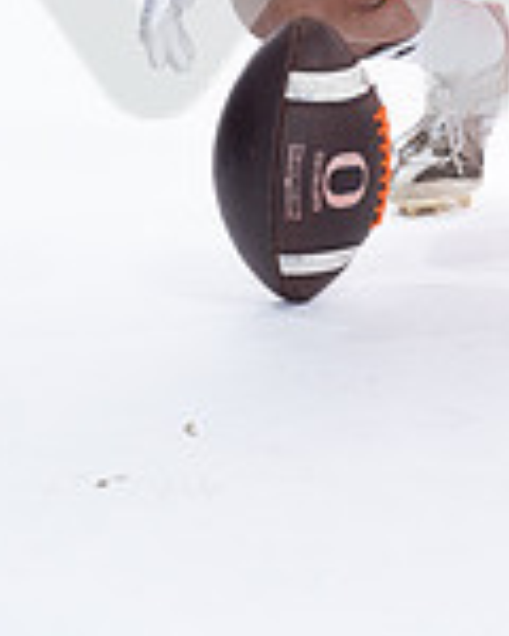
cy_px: -310
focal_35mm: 191
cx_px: 577
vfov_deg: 9.8
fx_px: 3597
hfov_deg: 8.0
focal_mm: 68
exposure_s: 1/250
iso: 400
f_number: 5.6
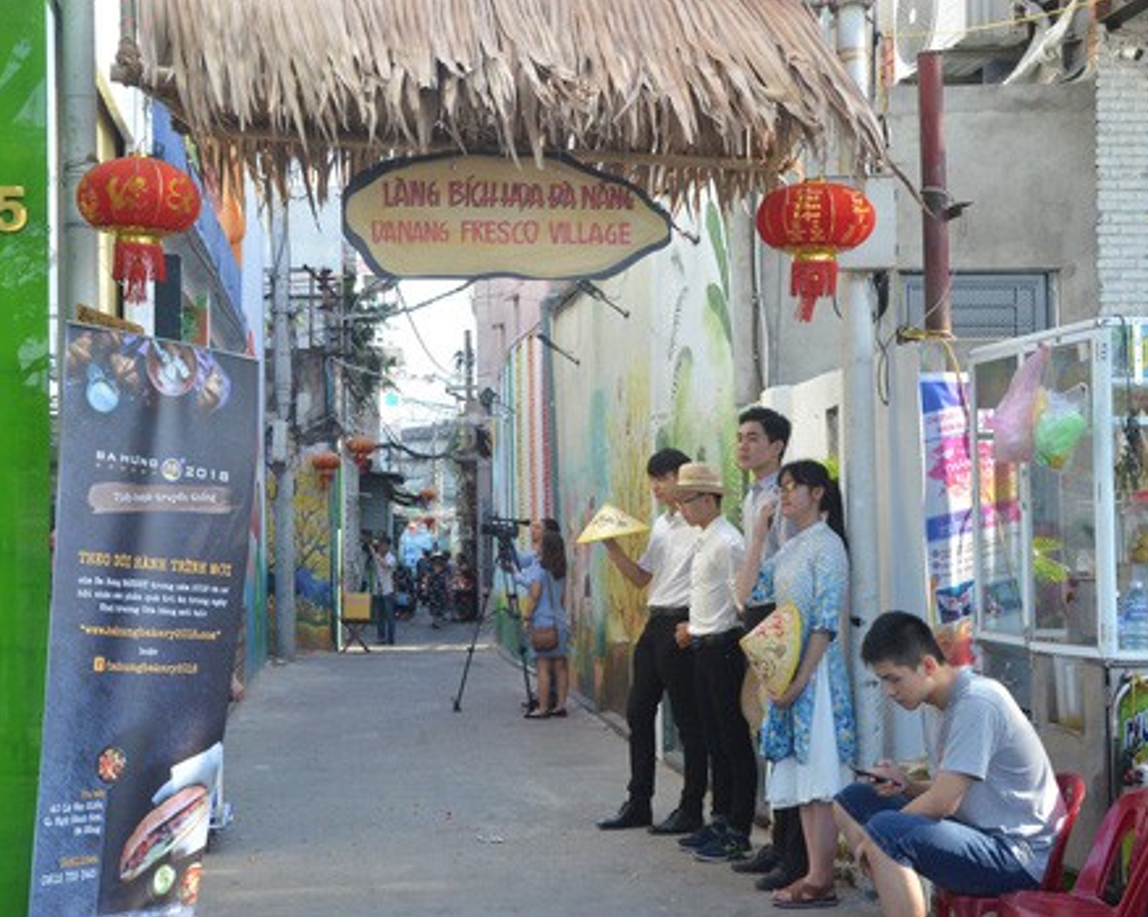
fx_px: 1766
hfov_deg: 35.9
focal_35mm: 52
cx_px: 490
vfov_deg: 29.1
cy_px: 456
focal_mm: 30
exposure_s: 1/400
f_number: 10
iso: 1250
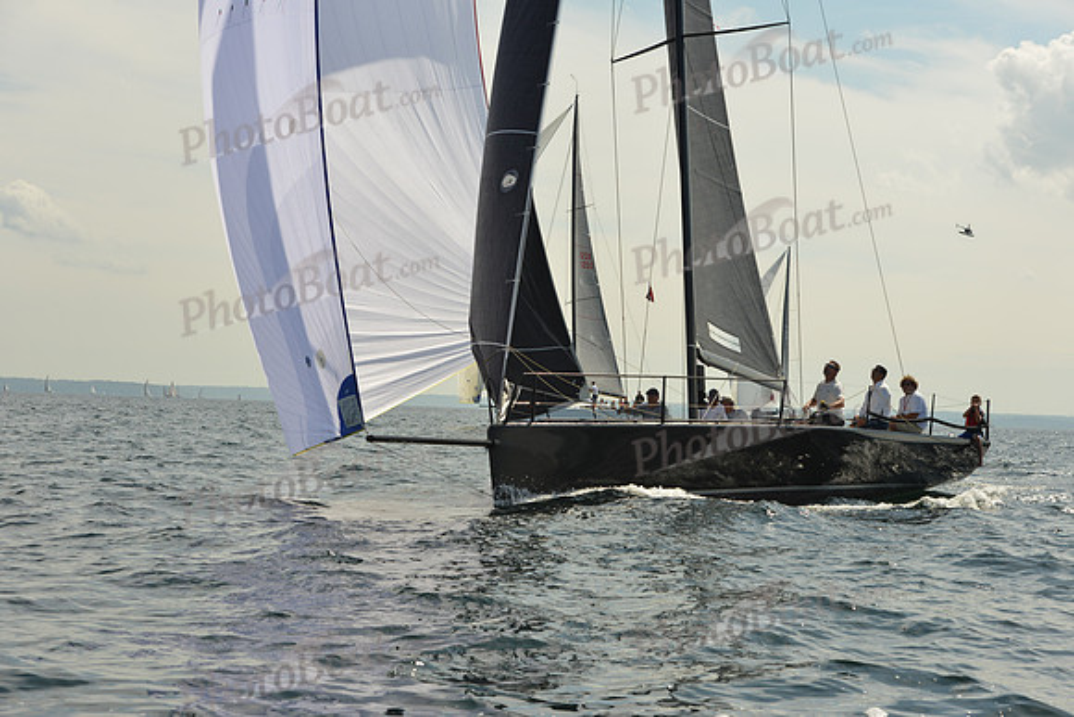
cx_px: 537
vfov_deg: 19.5
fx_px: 2089
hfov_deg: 28.8
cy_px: 358
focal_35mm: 70
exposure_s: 1/1250
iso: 320
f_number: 9
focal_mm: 70
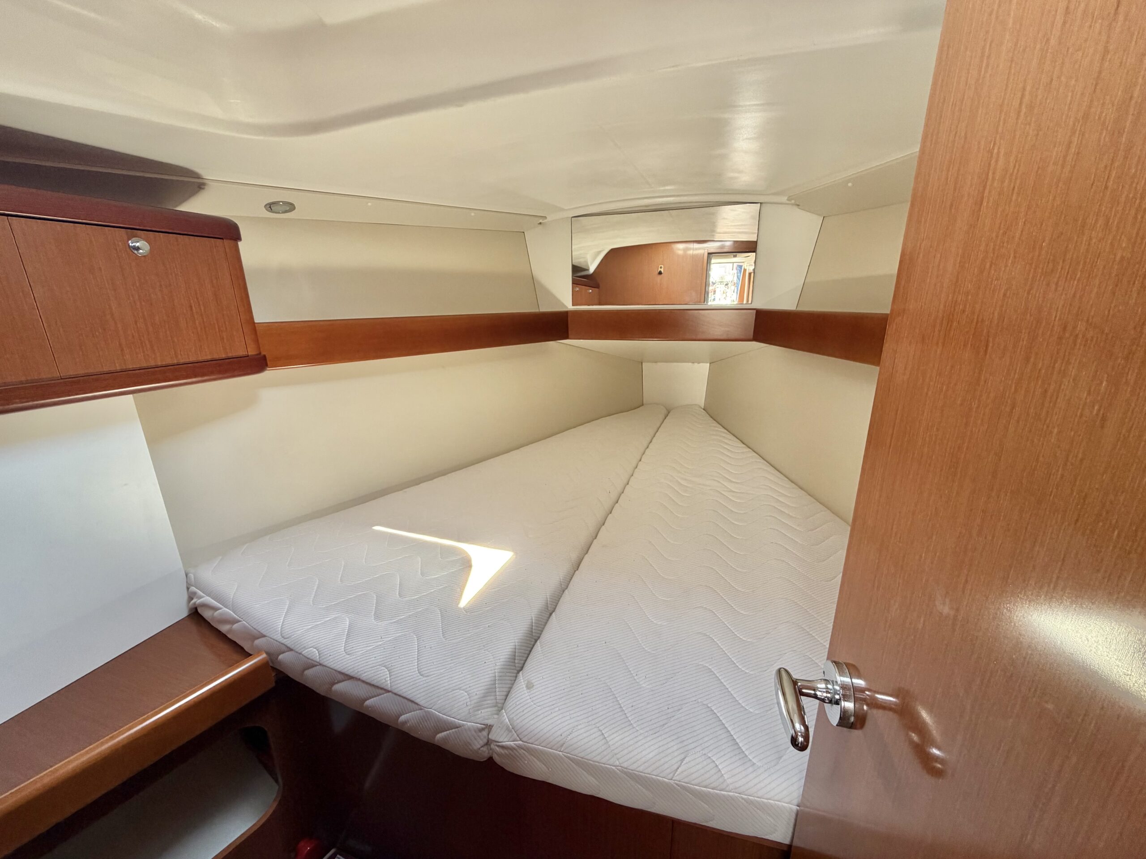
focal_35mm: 14
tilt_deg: -15.4
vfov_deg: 85.7
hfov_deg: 102.1
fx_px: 463
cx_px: 573
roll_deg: +1.5
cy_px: 430
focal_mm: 2.22
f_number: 2.2
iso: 160
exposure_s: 1/121
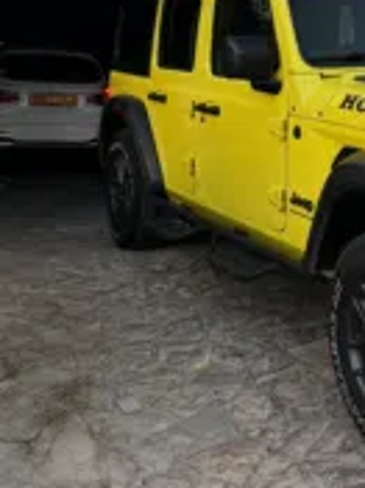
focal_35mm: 55
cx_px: 407
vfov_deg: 33.2
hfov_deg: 24.6
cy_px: 50
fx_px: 774
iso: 100
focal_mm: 6.76
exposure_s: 1/121
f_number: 1.78
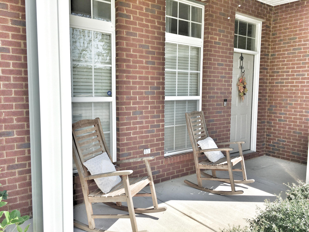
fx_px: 259
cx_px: 154
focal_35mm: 29
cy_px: 116
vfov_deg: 48.2
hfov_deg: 61.7
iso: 25
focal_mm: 4.15
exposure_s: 1/1241
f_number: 2.2
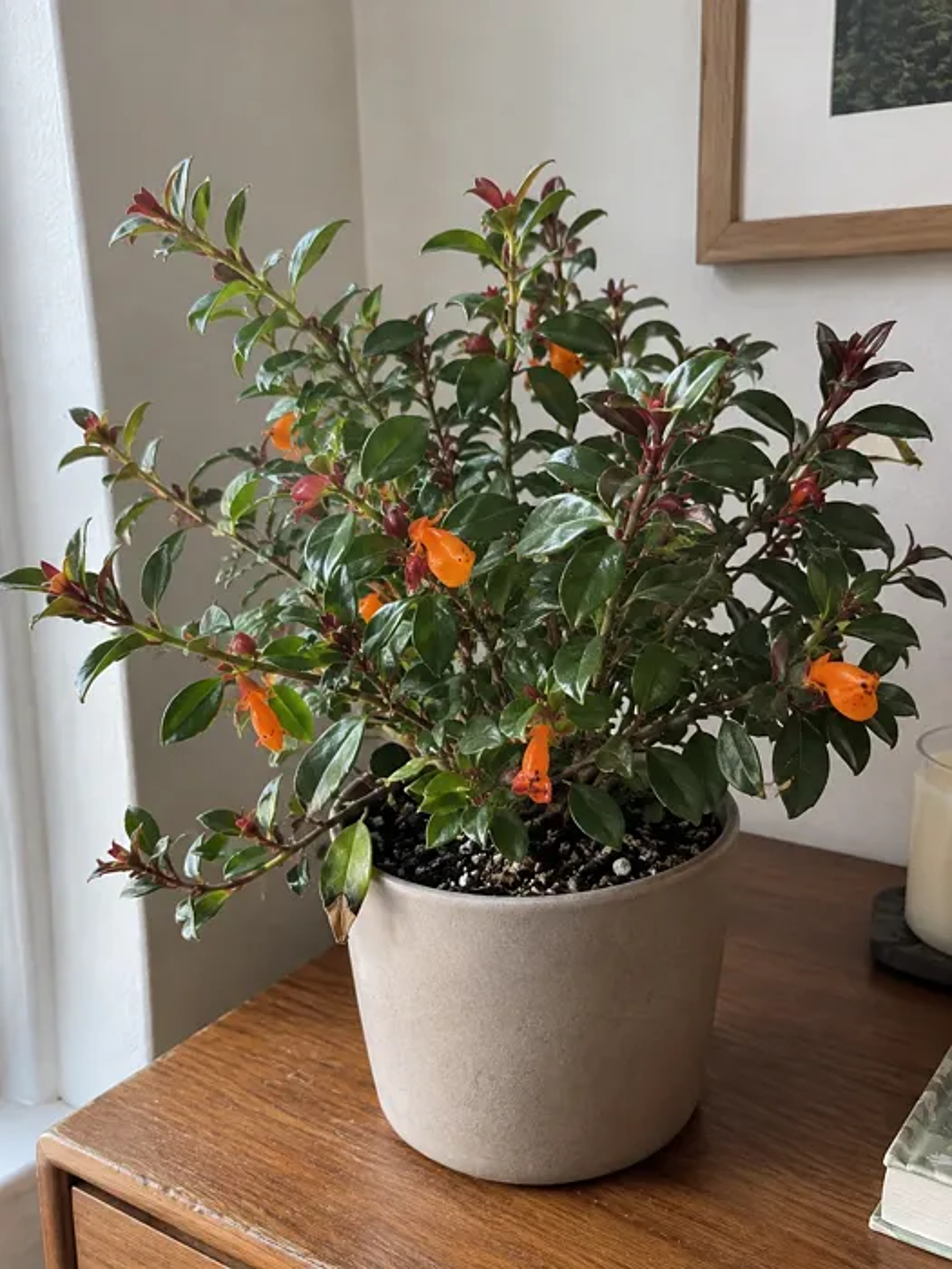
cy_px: 634
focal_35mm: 24
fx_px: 880
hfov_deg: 56.8
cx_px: 476
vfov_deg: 71.6
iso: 50
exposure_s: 1/60
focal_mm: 6.76
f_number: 1.78
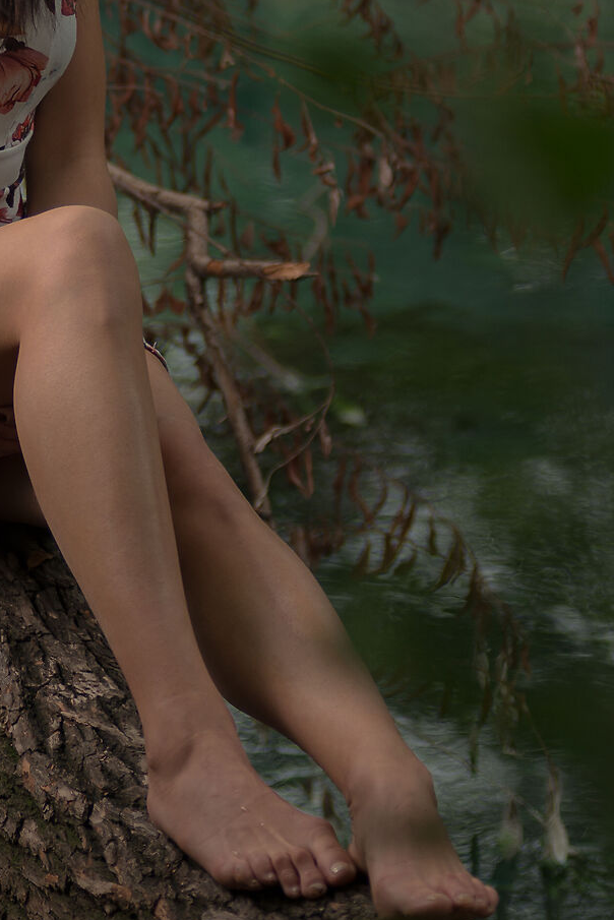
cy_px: 201
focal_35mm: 228
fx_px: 5828
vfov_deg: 9.0
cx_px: 13
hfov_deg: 6.0
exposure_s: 1/500
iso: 100
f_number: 2.8
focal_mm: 86
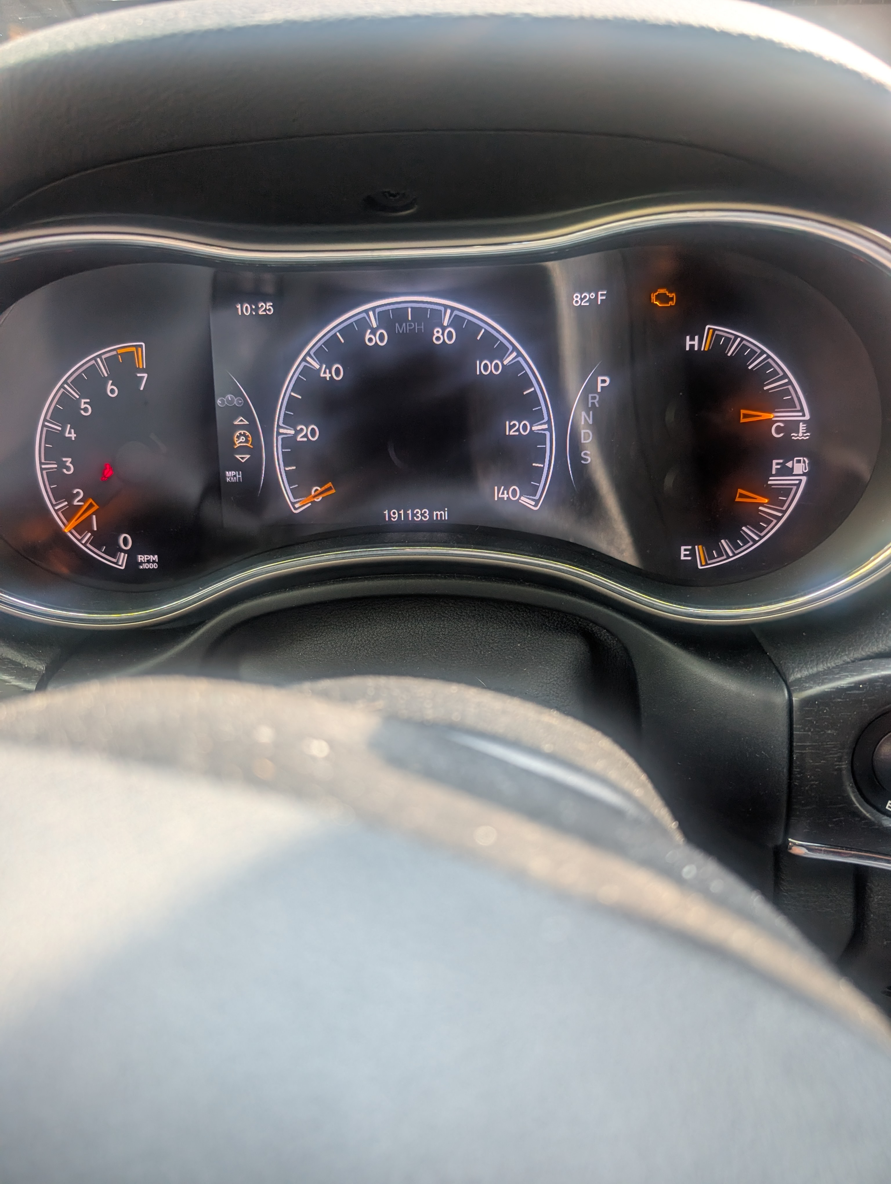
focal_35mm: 24
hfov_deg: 56.9
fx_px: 822
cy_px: 592
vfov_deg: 71.5
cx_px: 446
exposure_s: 1/47
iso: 71
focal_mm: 6.9
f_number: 1.68
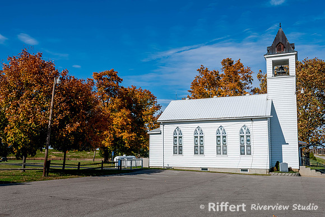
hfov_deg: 55.1
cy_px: 108
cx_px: 162
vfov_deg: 38.5
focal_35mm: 34
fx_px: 311
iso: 100
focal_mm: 22
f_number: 13
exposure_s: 1/160
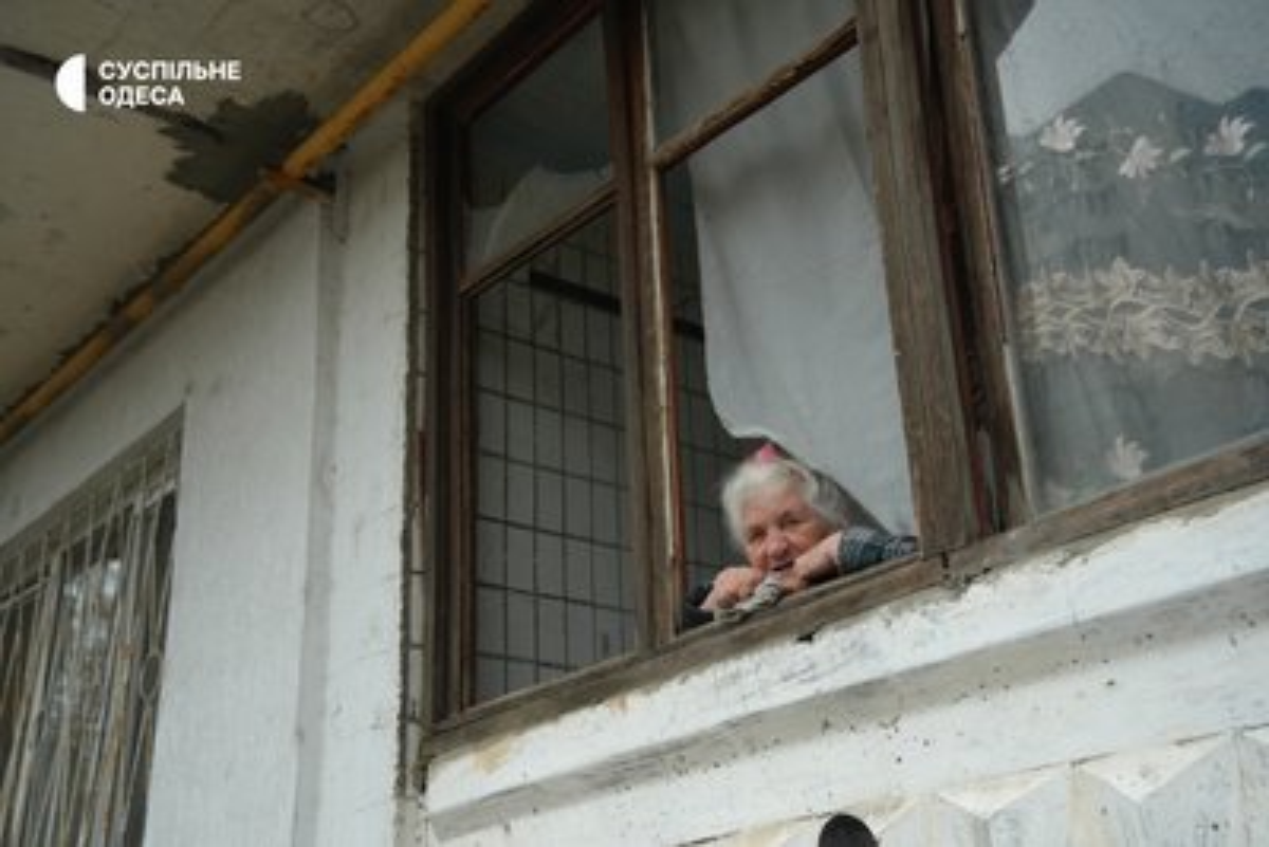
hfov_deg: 45.4
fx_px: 1516
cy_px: 424
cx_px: 634
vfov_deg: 31.2
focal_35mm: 43
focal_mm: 43
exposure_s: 1/250
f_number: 4.5
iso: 2000
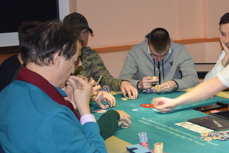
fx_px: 510
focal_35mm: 80
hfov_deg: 24.1
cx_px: 231
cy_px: 71
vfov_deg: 17.1
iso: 1400
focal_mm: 23
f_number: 3.8
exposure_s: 1/30
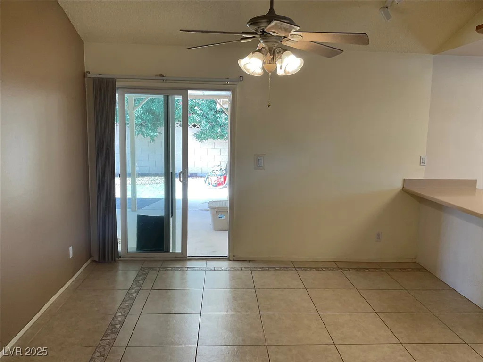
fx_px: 405
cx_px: 242
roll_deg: -1.4
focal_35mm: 29
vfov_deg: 48.2
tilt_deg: -8.2
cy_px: 181
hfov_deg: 61.7
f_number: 1.8
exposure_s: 1/120
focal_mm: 3
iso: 64
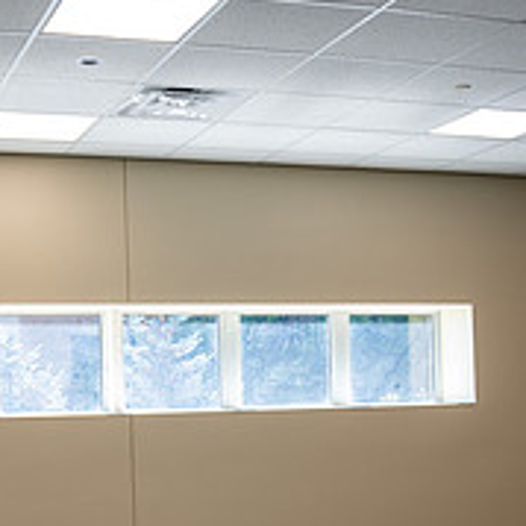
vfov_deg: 25.7
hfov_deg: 26.0
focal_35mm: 66
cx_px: 179
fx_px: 1135
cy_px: 416
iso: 125
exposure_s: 1/160
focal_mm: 24
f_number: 4
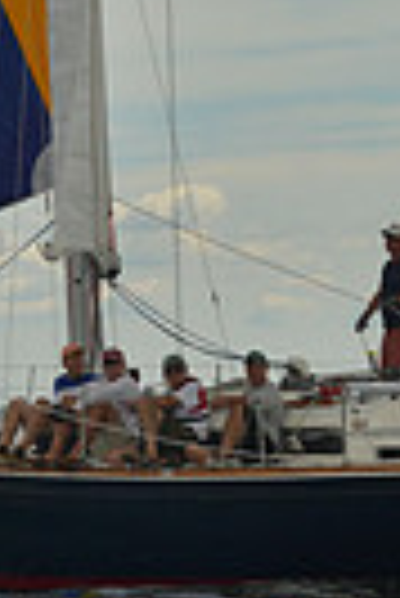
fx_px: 5070
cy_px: -445
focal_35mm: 305
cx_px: 240
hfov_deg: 4.5
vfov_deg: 6.6
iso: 200
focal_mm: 70
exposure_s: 1/1000
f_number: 8
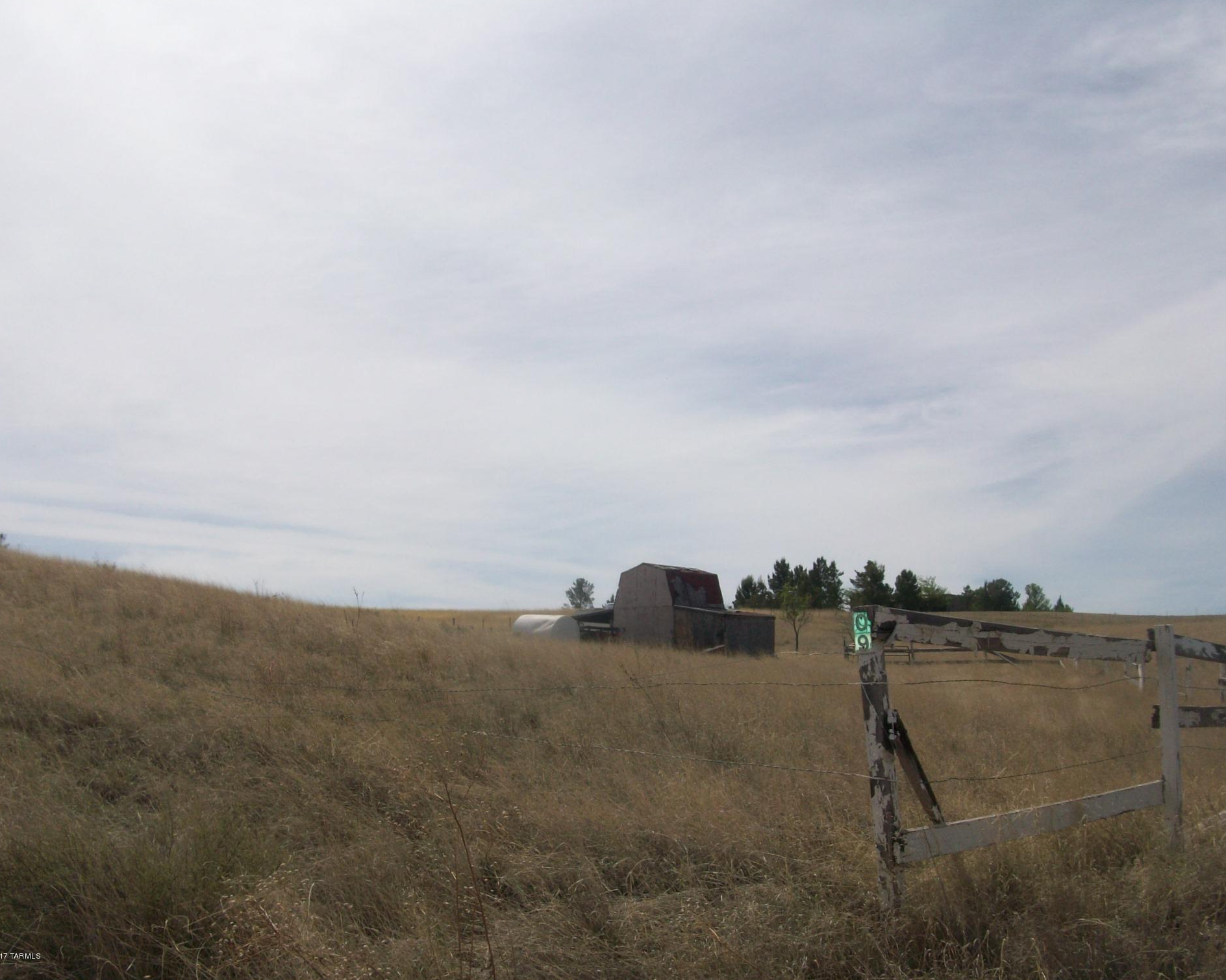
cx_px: 645
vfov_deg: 41.1
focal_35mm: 36
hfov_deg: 50.3
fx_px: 1306
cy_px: 490
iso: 64
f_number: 5.5
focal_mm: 5.7
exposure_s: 1/791
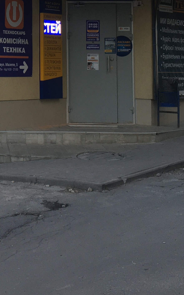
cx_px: -71
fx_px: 706
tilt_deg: +4.2
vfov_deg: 22.9
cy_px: 24
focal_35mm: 88
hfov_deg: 14.1
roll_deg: +0.1
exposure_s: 1/100
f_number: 2.2
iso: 40
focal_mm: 4.15
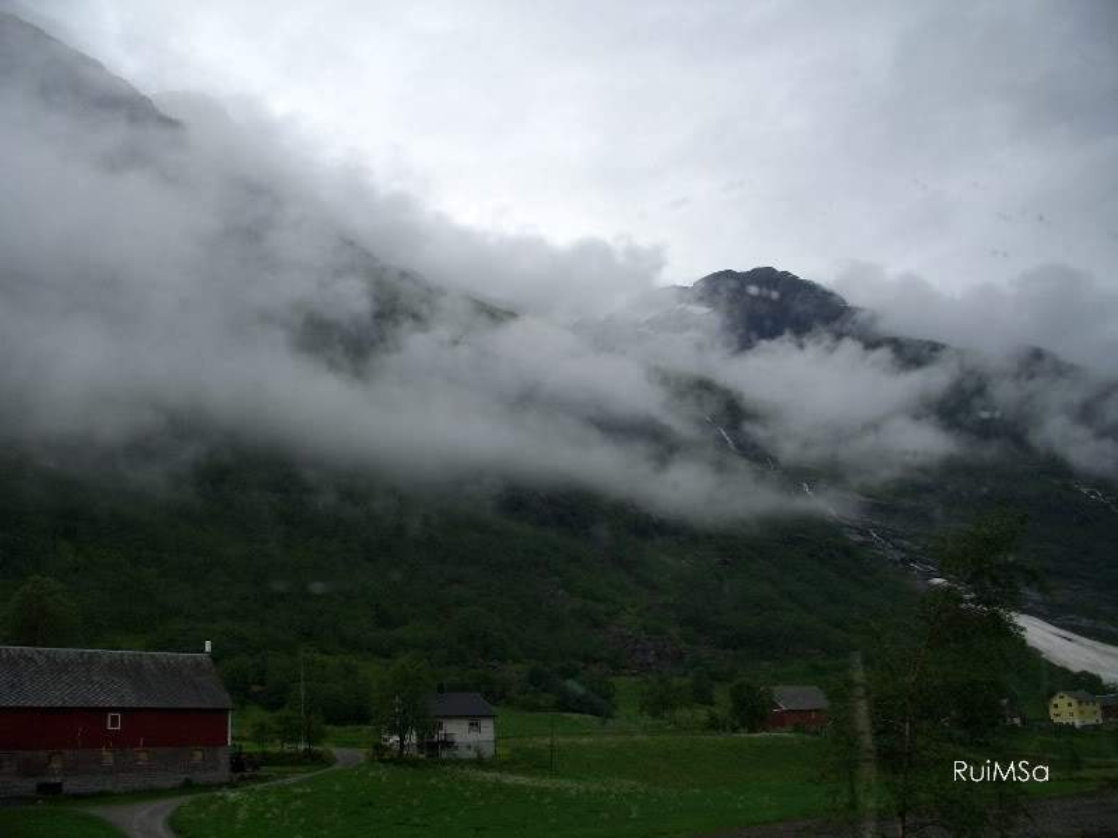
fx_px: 1066
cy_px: 419
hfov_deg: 55.4
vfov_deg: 42.9
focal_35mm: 33
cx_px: 559
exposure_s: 1/320
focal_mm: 7.1
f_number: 4
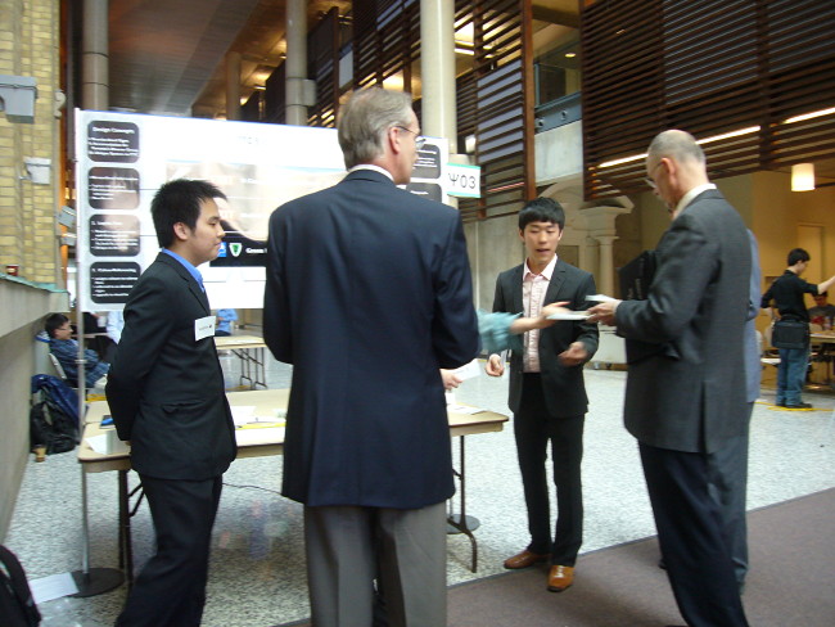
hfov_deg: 63.4
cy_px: 314
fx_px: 676
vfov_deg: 49.8
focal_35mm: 28
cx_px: 418
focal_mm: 4.6
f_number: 2.8
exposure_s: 1/15
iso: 100
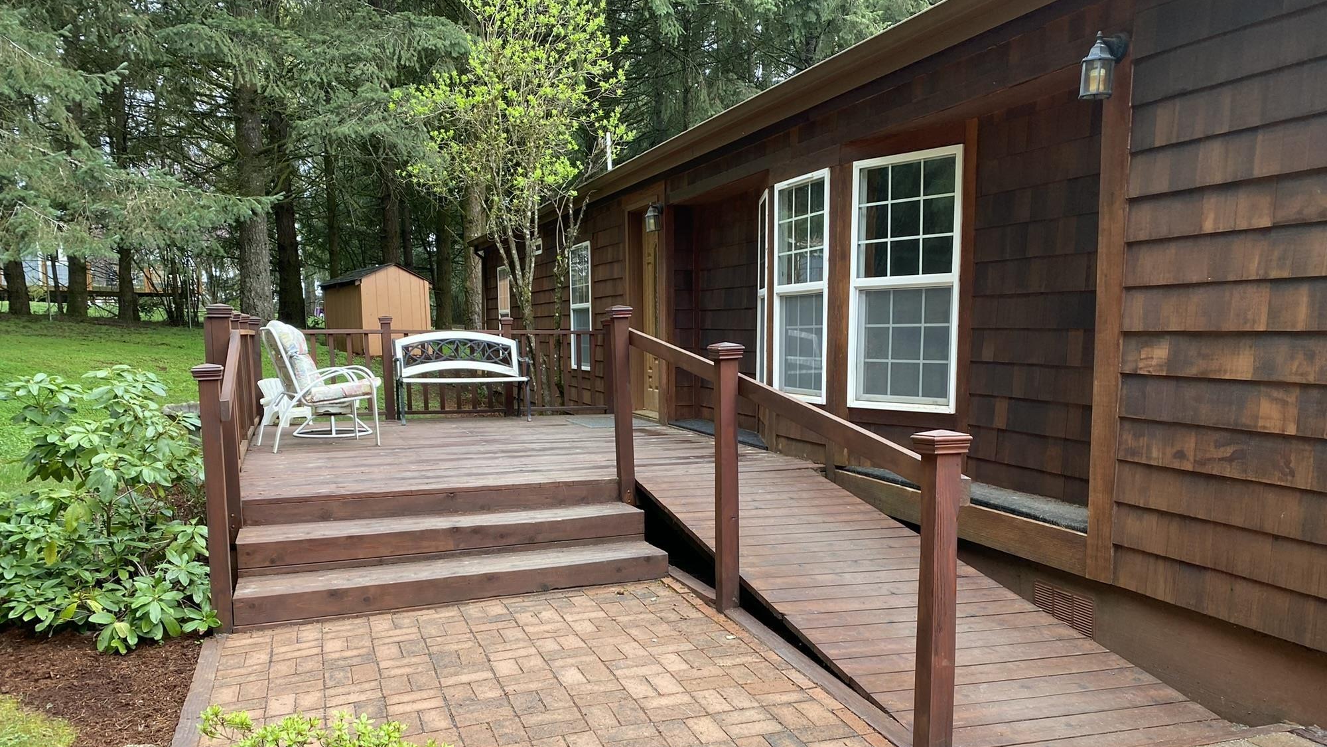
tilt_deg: -7.9
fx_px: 1020
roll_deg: +1.6
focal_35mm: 29
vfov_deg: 40.0
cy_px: 456
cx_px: 658
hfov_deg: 66.1
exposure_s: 1/122
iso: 64
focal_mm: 4.25
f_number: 1.8
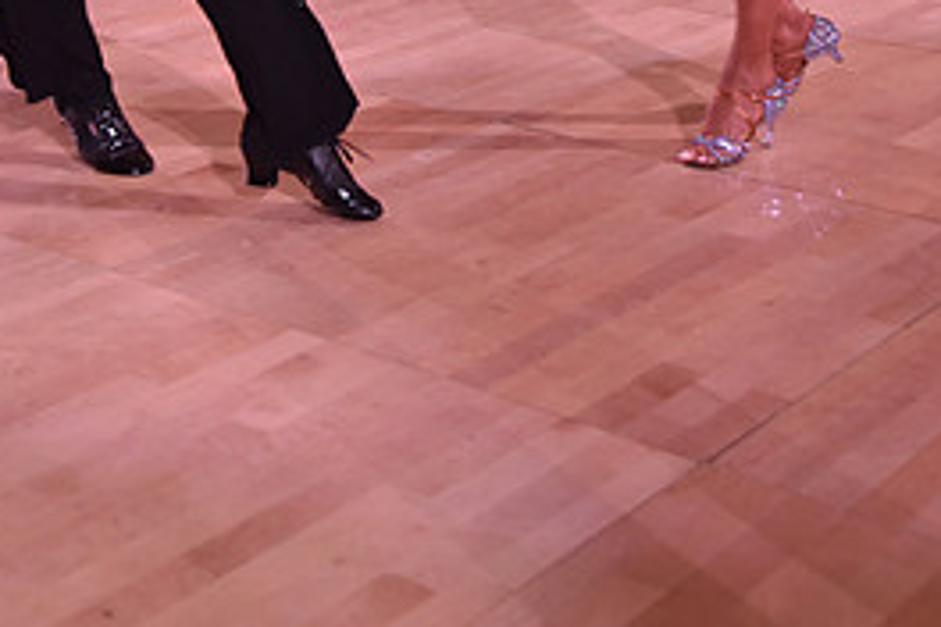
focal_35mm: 77
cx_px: 380
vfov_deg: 16.2
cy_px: -303
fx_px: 2013
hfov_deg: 26.3
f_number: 4.5
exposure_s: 1/250
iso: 1250
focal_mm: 35
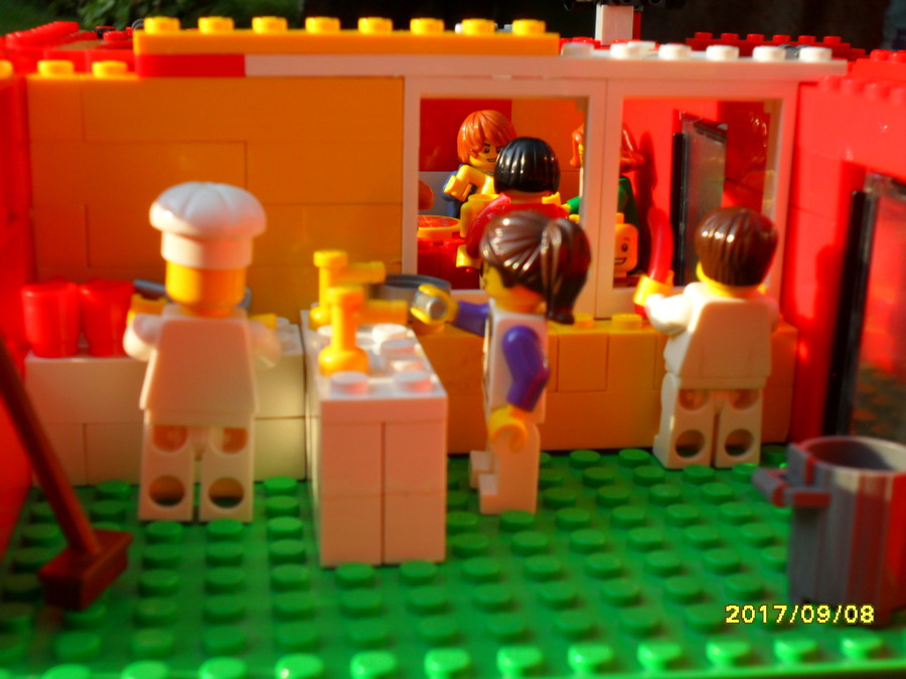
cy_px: 340
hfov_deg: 36.8
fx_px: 1361
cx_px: 453
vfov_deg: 28.0
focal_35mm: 52
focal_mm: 9.3
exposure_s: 1/125
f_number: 5
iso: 100
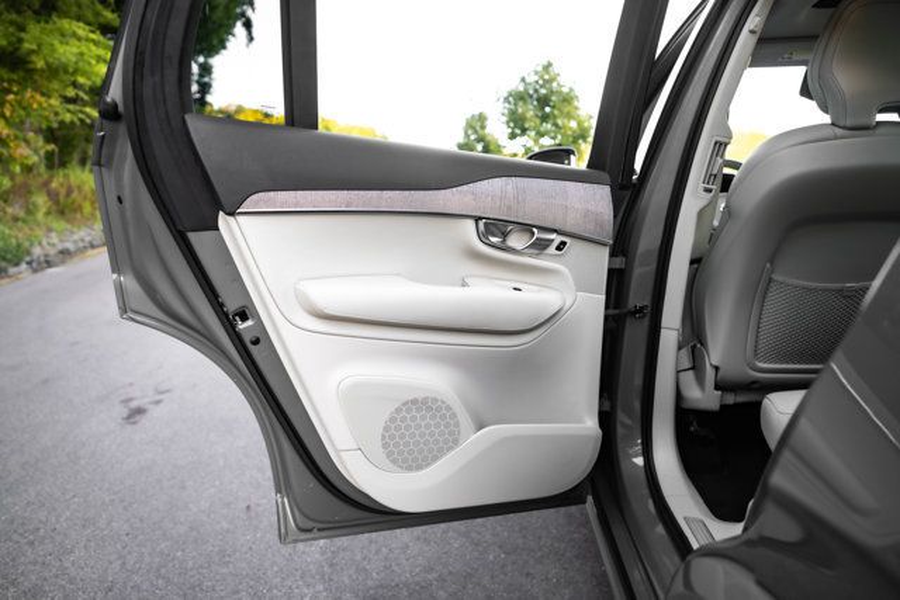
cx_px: 450
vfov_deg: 53.2
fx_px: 600
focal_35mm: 24
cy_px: 300
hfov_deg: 73.7
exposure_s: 1/250
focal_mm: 24
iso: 640
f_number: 2.8
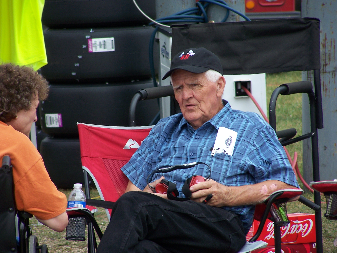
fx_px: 3699
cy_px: 126
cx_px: 168
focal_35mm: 380
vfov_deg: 3.9
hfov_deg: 5.2
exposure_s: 1/400
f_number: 3.7
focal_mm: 63
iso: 100
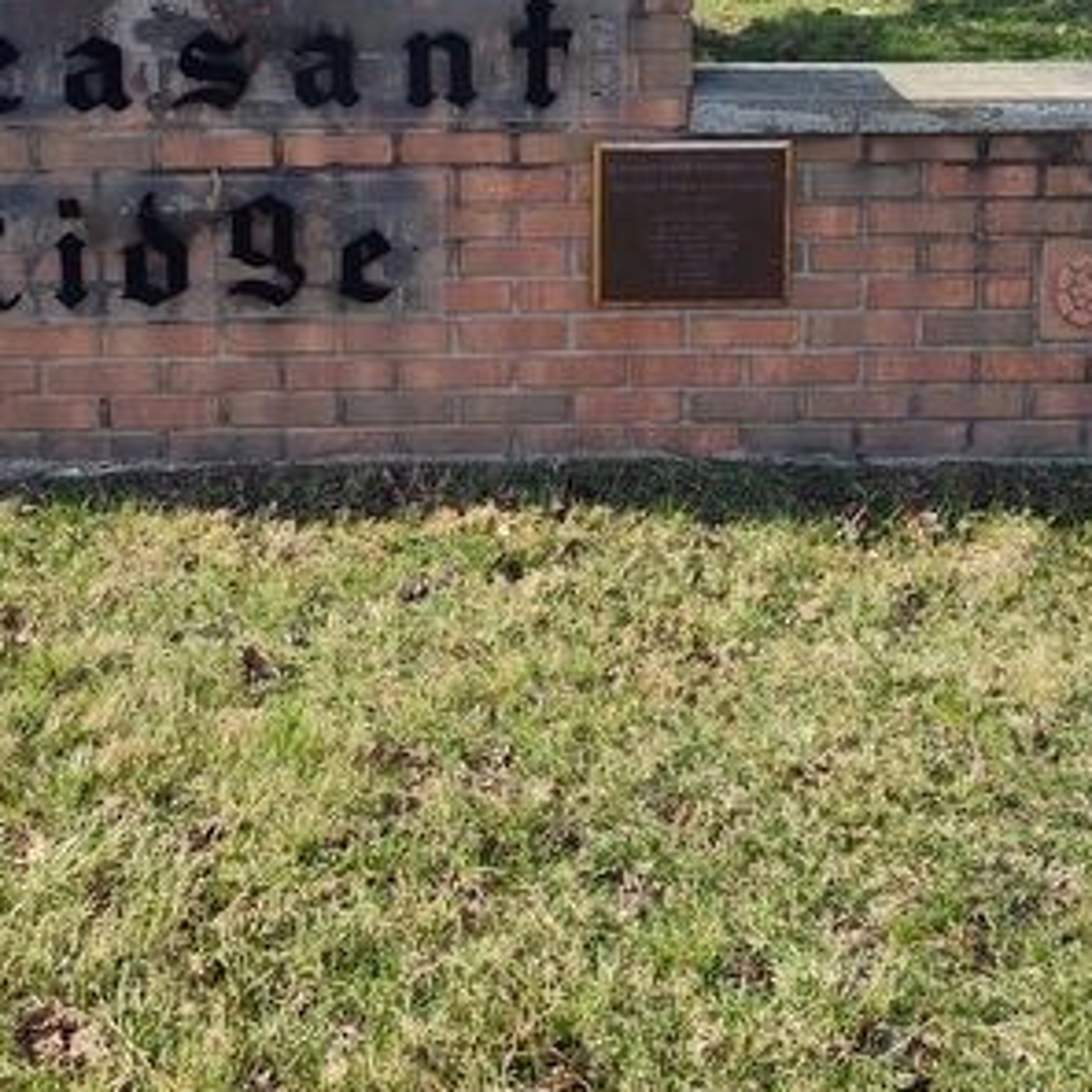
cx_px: 561
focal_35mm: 55
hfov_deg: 31.1
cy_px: 0
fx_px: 1963
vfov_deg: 29.1
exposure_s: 1/1263
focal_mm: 5.56
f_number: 1.8
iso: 100
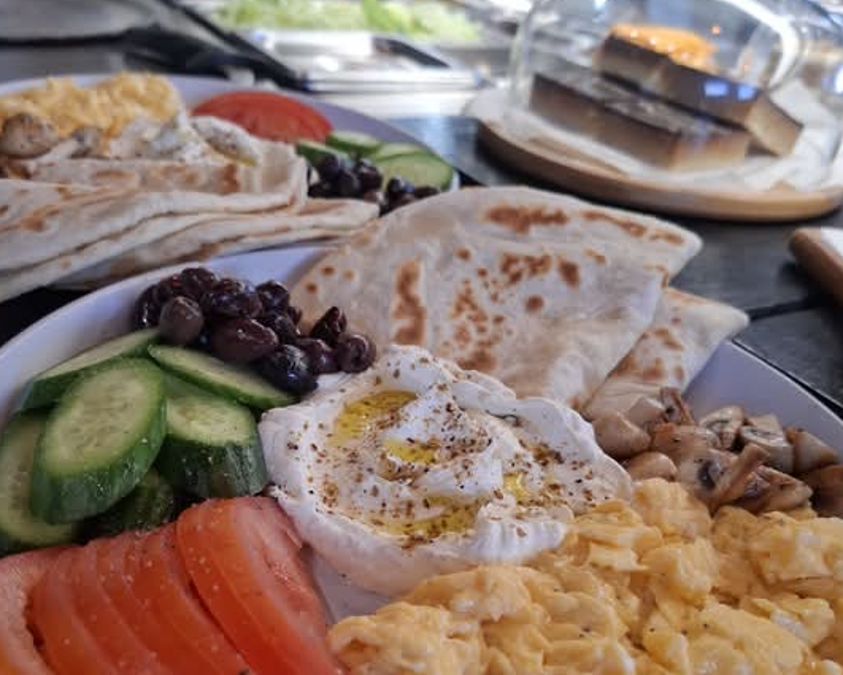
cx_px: 419
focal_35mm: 31
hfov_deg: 57.2
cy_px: 393
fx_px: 774
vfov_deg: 46.9
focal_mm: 5.54
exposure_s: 1/100
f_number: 1.8
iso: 100
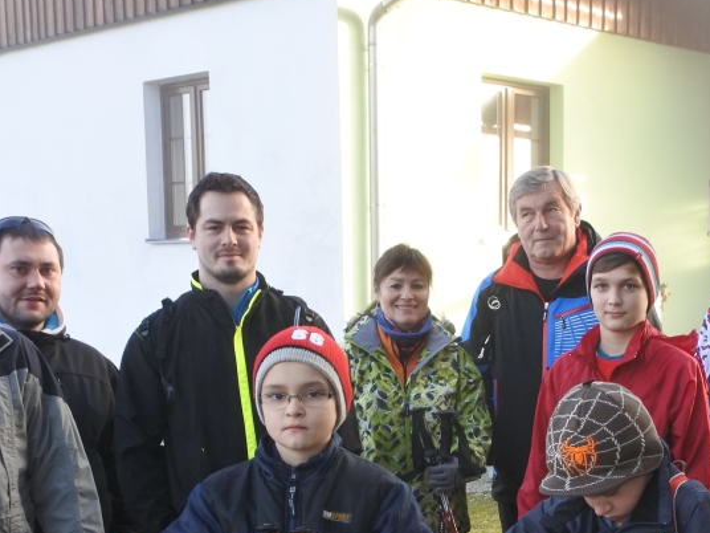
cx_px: 542
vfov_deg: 22.5
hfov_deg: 30.2
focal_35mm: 63
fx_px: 1292
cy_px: 512
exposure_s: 1/60
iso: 160
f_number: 5
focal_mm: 10
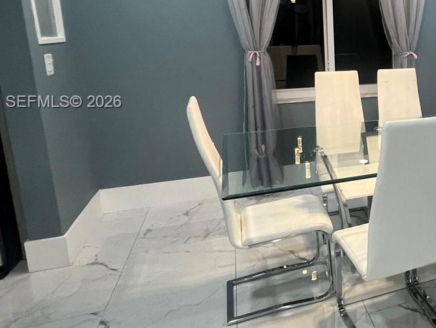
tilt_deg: -7.9
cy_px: 103
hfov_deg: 46.2
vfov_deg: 43.4
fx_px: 403
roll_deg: -2.1
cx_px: 449
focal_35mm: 32
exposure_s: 1/120
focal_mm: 1.57
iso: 250
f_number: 1.8
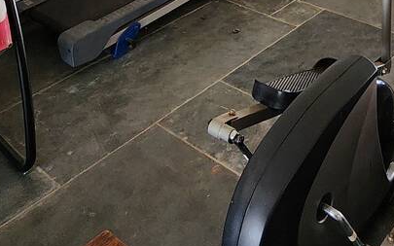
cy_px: -250
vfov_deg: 17.9
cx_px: 367
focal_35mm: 49
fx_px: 526
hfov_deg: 37.8
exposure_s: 1/60
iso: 125
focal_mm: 2.2
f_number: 2.2
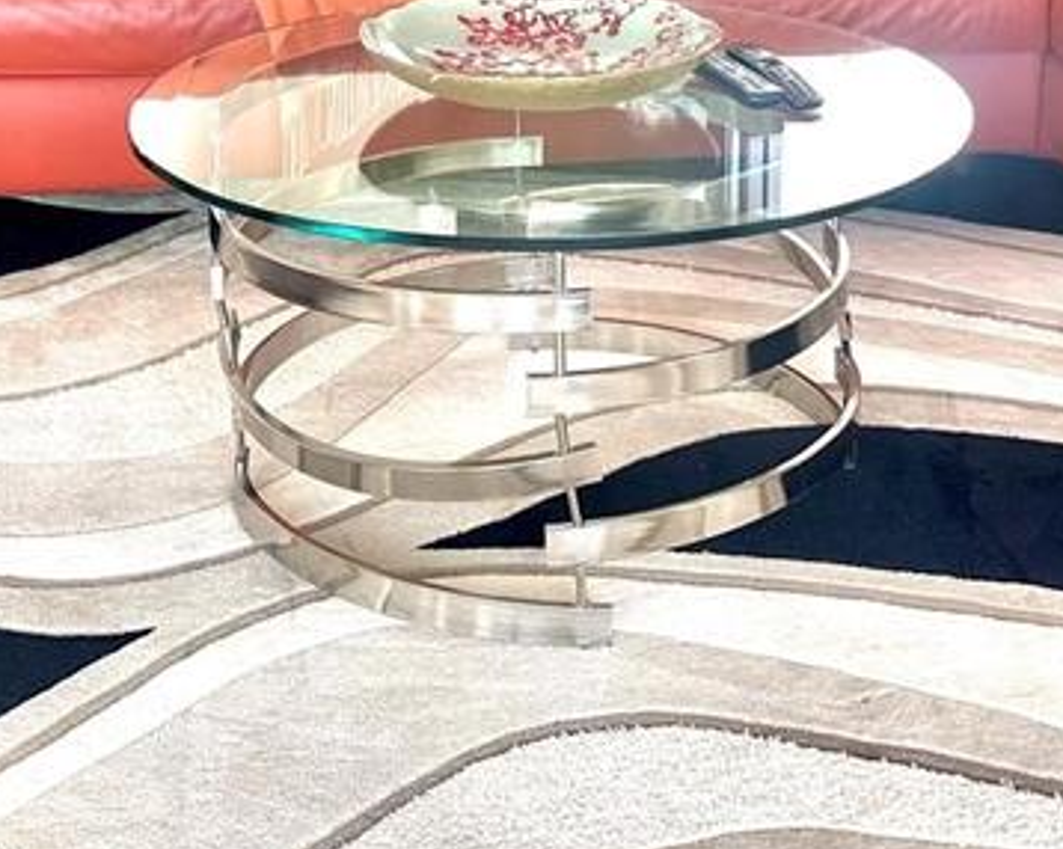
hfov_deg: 28.1
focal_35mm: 67
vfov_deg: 20.8
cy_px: -249
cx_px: 742
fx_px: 2107
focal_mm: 6.86
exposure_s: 1/120
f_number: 1.78
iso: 64
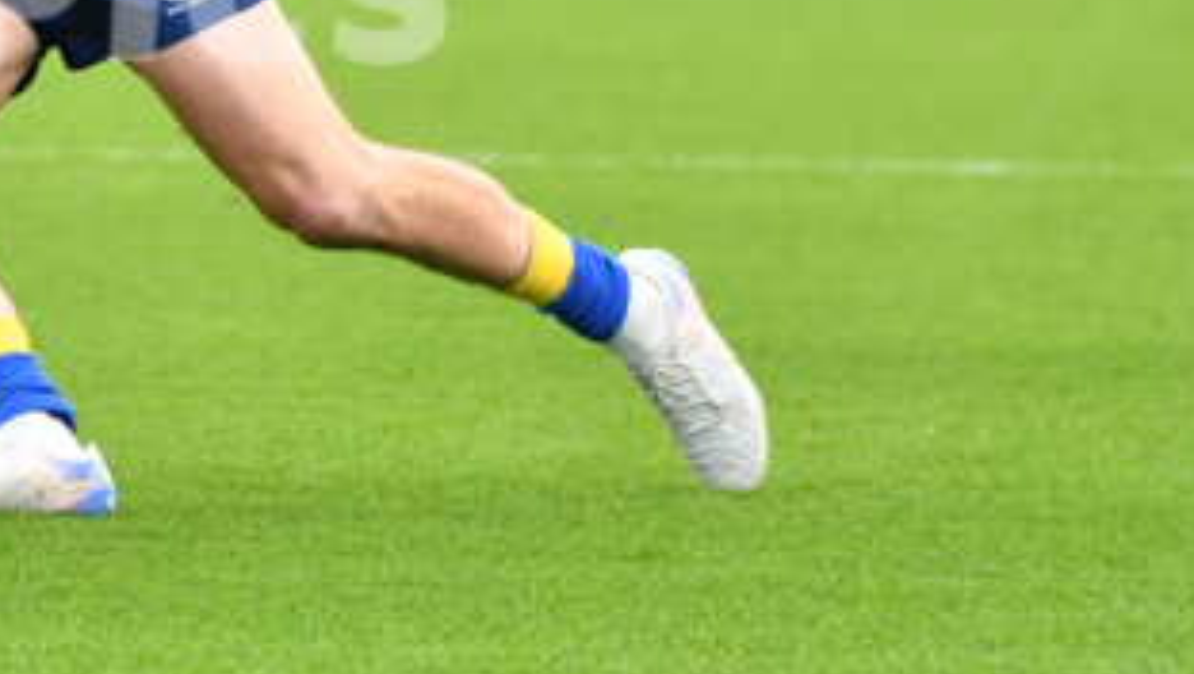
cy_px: -174
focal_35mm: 583
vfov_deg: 2.1
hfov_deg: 3.7
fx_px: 18481
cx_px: -230
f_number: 4
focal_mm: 145
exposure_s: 1/1600
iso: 1600
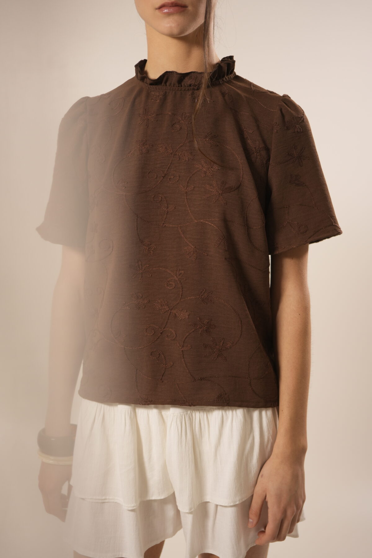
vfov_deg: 39.6
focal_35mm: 50
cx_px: 186
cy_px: 279
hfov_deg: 27.0
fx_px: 775
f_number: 2.8
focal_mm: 50
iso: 500
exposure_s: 1/100
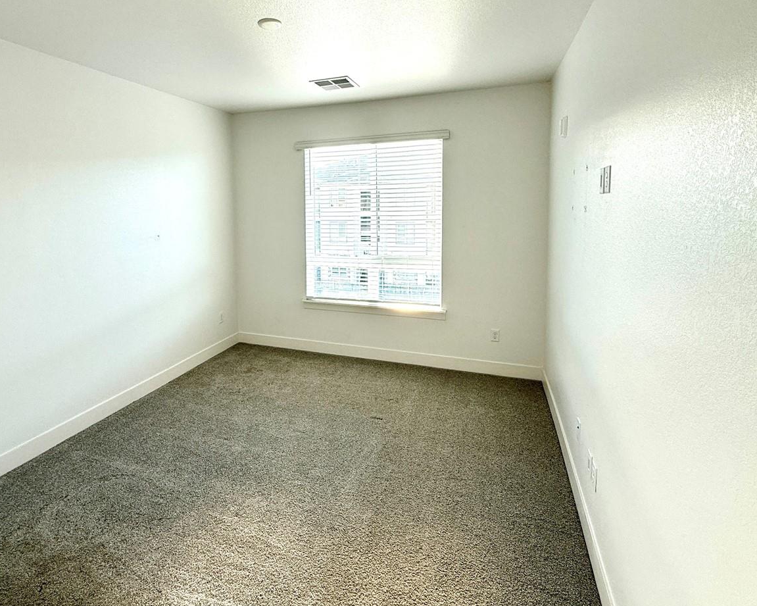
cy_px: 236
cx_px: 328
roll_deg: +0.6
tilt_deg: -4.3
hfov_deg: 82.8
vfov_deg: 70.0
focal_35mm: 19
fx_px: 426
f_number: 2.2
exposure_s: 1/99
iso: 100
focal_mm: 2.22
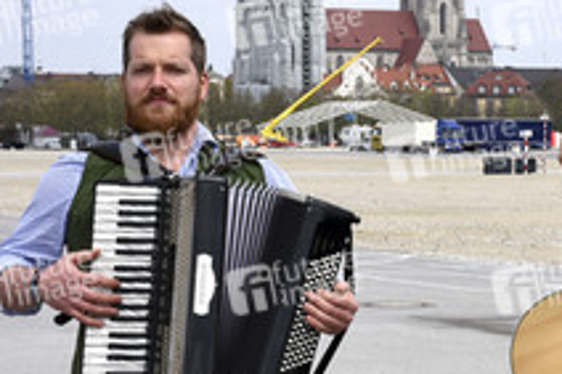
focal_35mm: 153
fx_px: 2387
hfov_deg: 13.3
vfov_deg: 9.0
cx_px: 489
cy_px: 218
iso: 200
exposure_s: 1/100
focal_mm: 48
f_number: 20
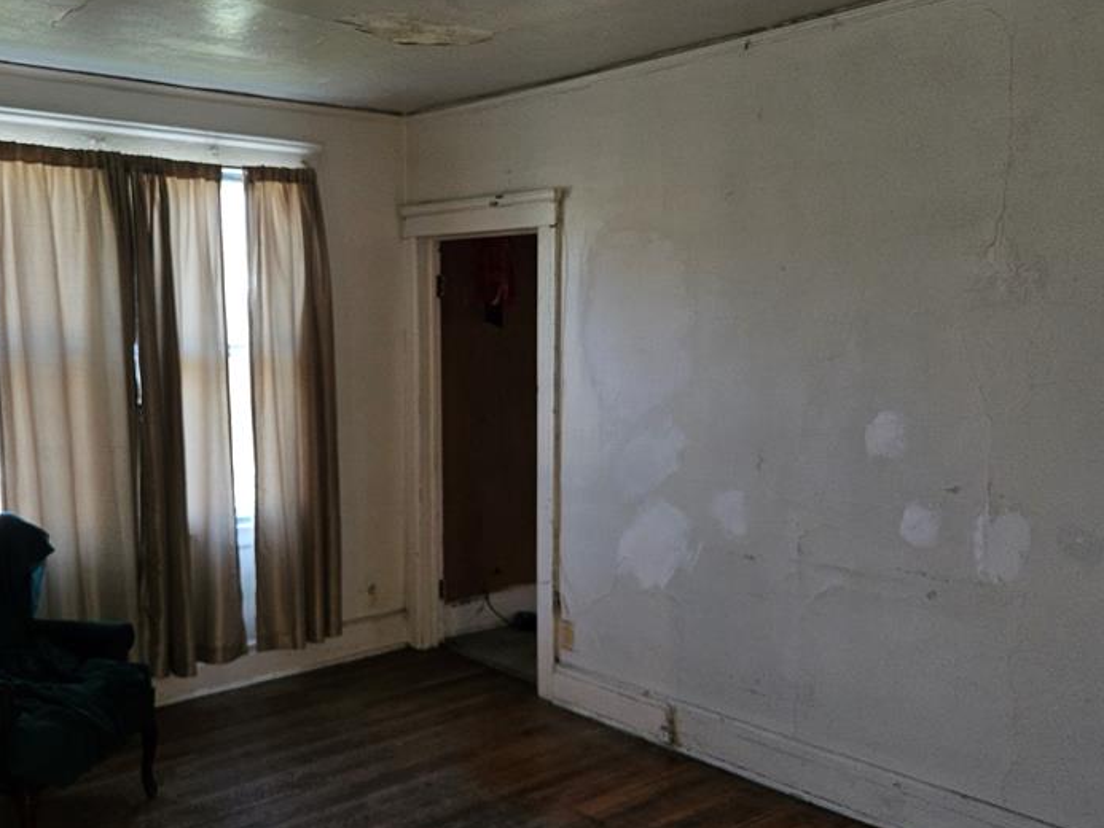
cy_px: 465
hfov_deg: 53.4
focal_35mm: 34
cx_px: 419
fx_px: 1085
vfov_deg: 41.7
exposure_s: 1/17.2
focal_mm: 5.4
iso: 125
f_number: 1.8
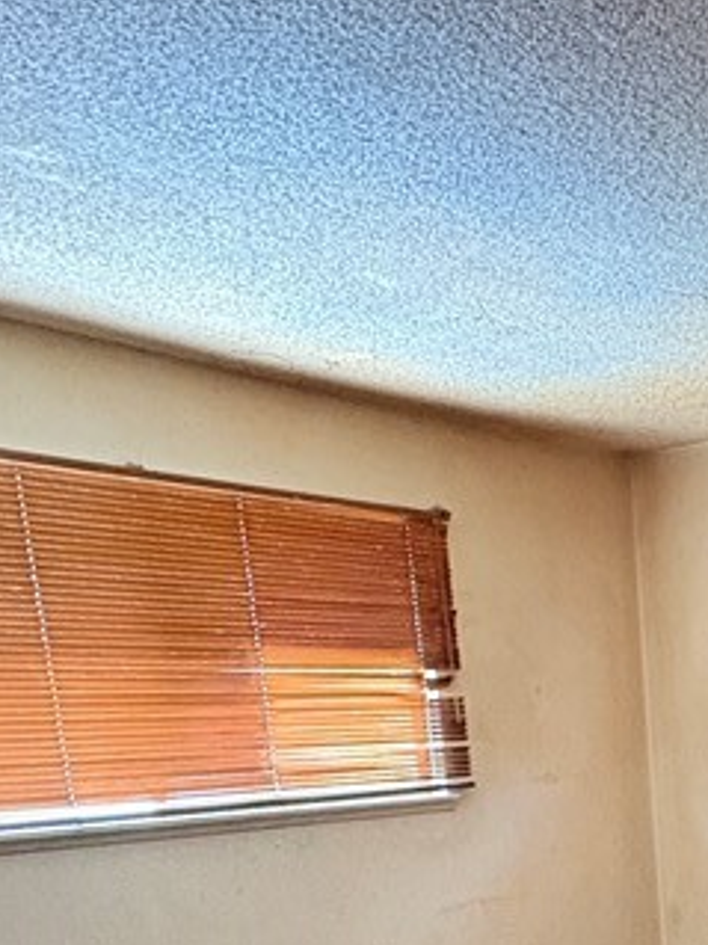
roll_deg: +0.7
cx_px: 918
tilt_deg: -12.0
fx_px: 1228
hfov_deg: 27.1
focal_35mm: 45
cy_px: 963
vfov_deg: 37.3
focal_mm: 2.22
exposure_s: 1/59
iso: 1000
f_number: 2.2
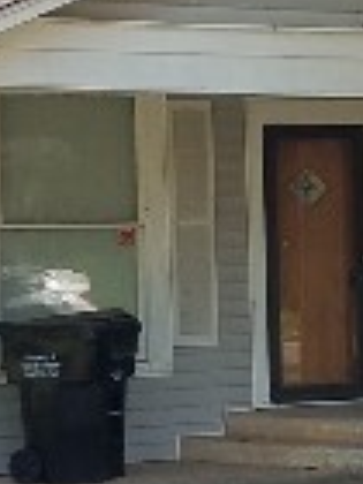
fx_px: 1999
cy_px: 252
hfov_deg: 10.2
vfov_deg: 13.8
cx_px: 422
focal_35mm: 143
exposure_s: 1/622
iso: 40
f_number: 1.7
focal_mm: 4.2
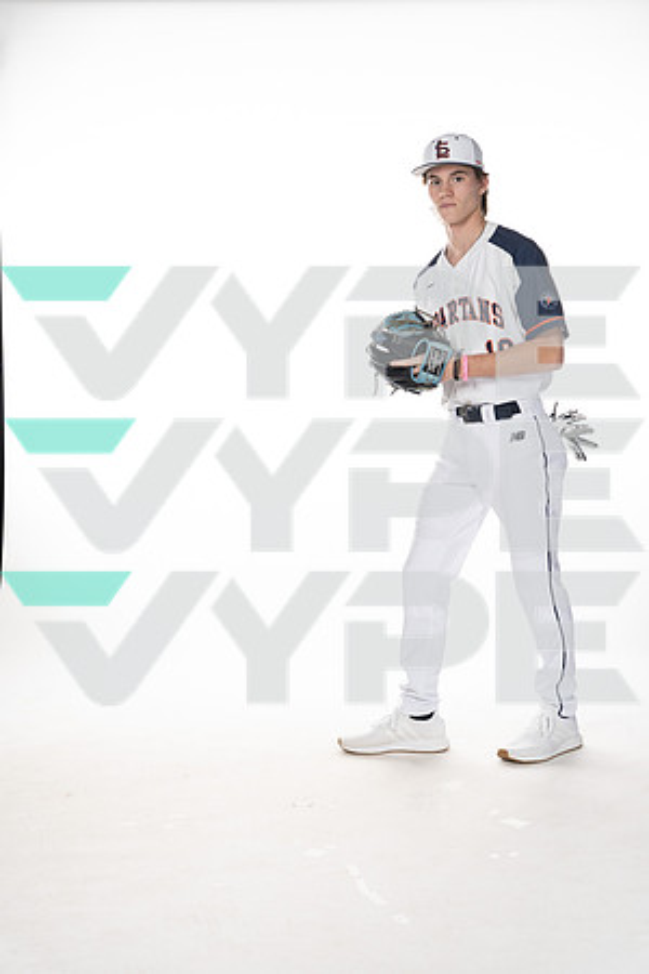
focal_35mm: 51
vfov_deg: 38.9
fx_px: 1379
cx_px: 324
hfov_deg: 26.5
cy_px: 487
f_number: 6.3
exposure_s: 1/250
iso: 400
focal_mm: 51
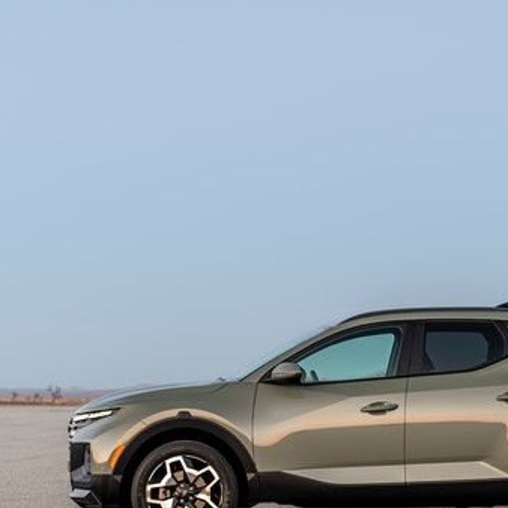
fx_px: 2922
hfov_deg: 9.9
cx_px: 400
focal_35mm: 176
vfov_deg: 9.9
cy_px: 328
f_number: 5
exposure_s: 1/1.25
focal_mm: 100
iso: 64
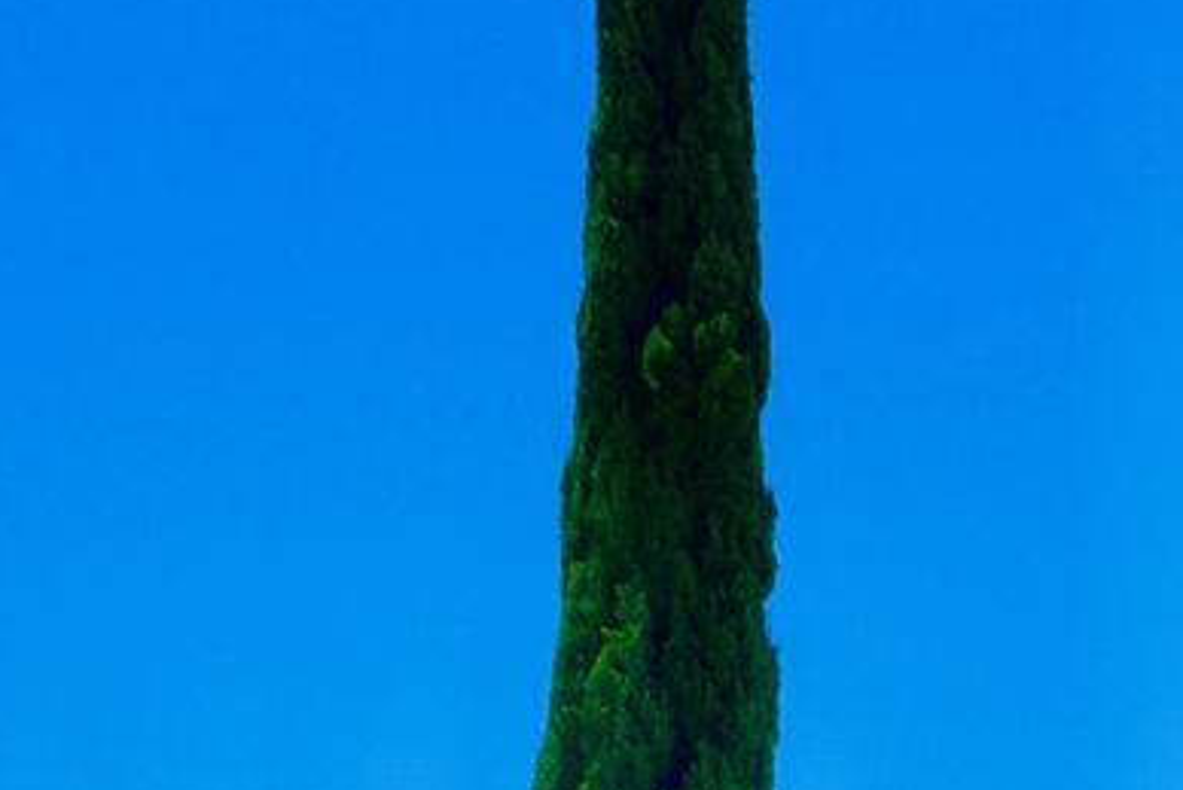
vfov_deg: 3.9
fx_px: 11176
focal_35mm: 340
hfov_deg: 6.0
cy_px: 2248
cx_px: 2052
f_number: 10
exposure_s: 1/250
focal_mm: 44
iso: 160
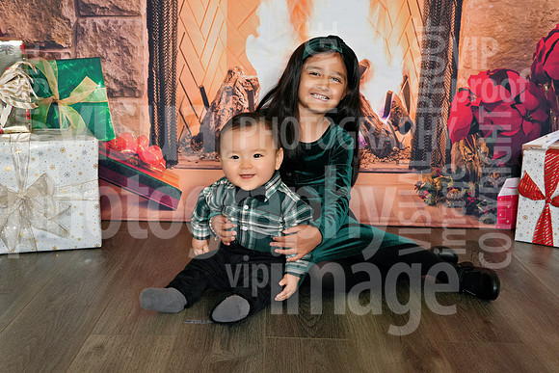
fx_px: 745
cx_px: 280
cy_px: 186
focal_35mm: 48
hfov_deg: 41.1
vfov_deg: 28.1
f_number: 8
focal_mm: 32
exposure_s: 1/125
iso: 800
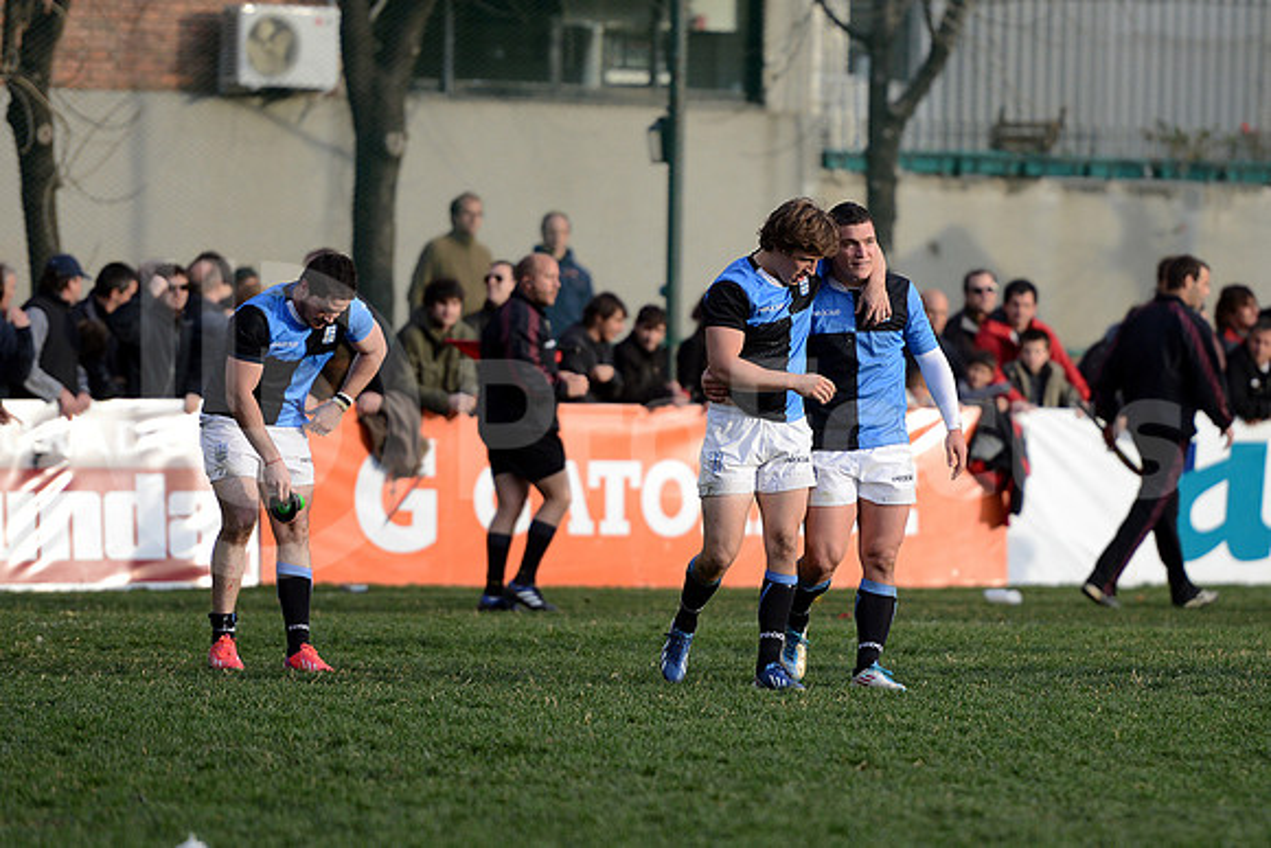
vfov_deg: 7.0
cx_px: 636
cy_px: 424
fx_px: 6886
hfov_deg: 10.5
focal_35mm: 195
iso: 640
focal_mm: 195
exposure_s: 1/1250
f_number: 2.8
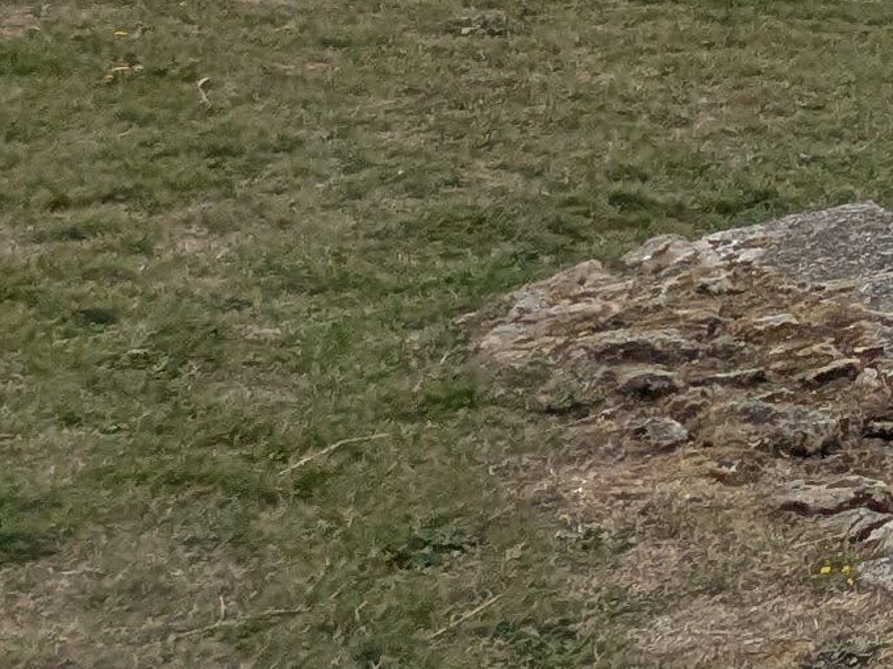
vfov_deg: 14.0
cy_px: -492
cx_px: 2070
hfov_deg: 14.5
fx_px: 2450
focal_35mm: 95
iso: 44
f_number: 2.2
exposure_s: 1/4651
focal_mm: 2.35
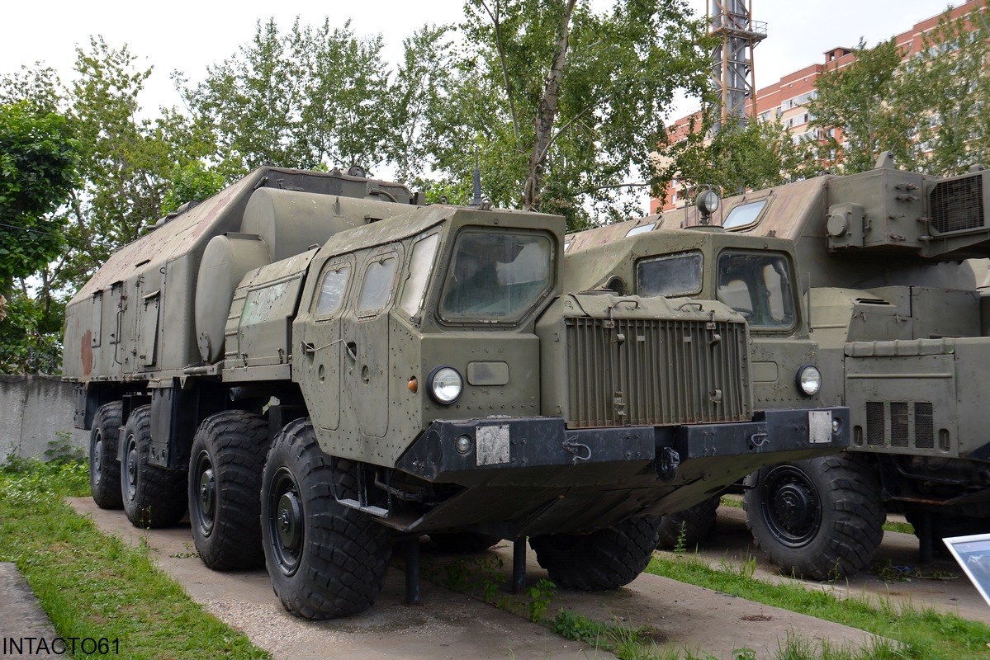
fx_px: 908
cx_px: 495
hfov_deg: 57.2
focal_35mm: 33
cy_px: 330
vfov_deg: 40.0
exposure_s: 1/250
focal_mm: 22
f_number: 8
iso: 200
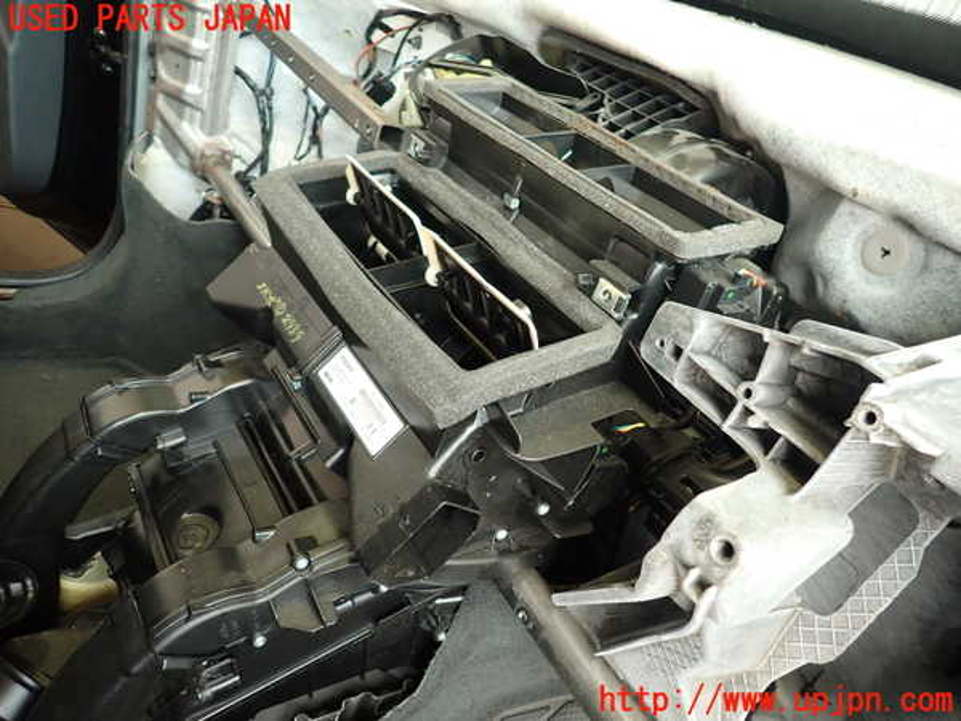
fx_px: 694
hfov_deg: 69.4
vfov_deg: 54.9
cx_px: 480
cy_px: 360
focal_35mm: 25
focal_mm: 4.5
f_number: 2
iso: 200
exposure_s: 1/60
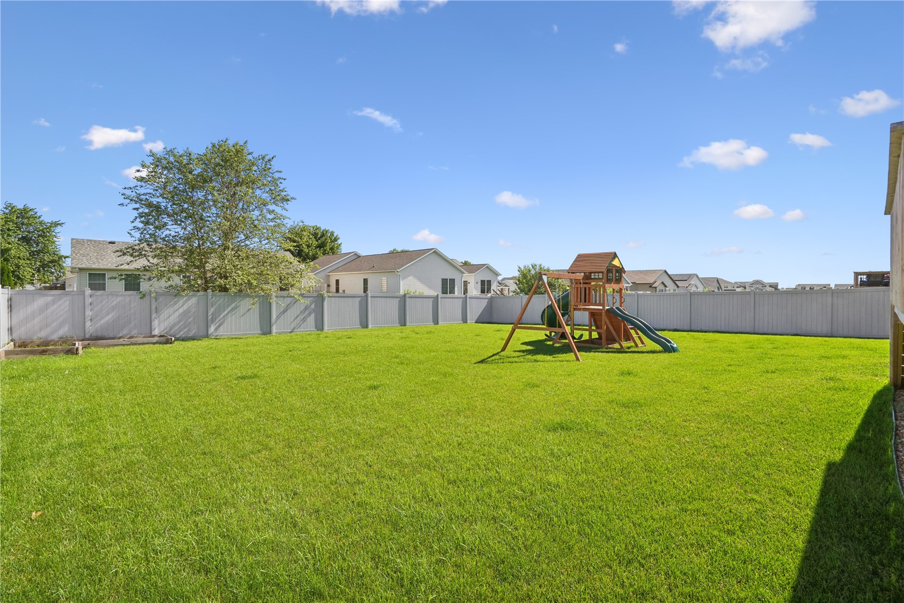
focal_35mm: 16
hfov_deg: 96.7
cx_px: 452
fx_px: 402
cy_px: 302
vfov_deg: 73.7
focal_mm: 16
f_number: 10
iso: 640
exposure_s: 1/1250
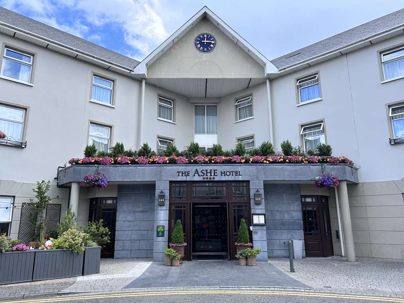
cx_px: 202
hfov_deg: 67.3
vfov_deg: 53.1
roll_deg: +0.6
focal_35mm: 26
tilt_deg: +13.6
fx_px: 303
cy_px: 152
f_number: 1.5
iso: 50
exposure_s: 1/1238
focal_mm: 5.7
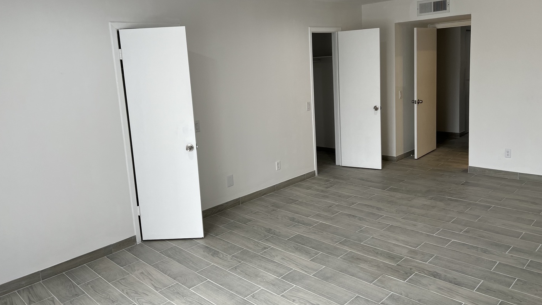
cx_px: 274
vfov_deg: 40.1
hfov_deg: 66.1
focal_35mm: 29
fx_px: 417
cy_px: 132
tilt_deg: -9.2
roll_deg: +3.4
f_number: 1.5
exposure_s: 1/121
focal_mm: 5.7
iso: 50
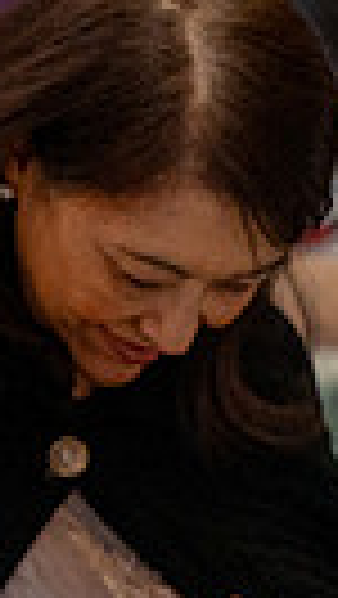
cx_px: -717
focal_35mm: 502
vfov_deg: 4.3
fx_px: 7983
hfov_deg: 2.4
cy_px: -245
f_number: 3.2
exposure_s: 1/200
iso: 1600
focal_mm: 110
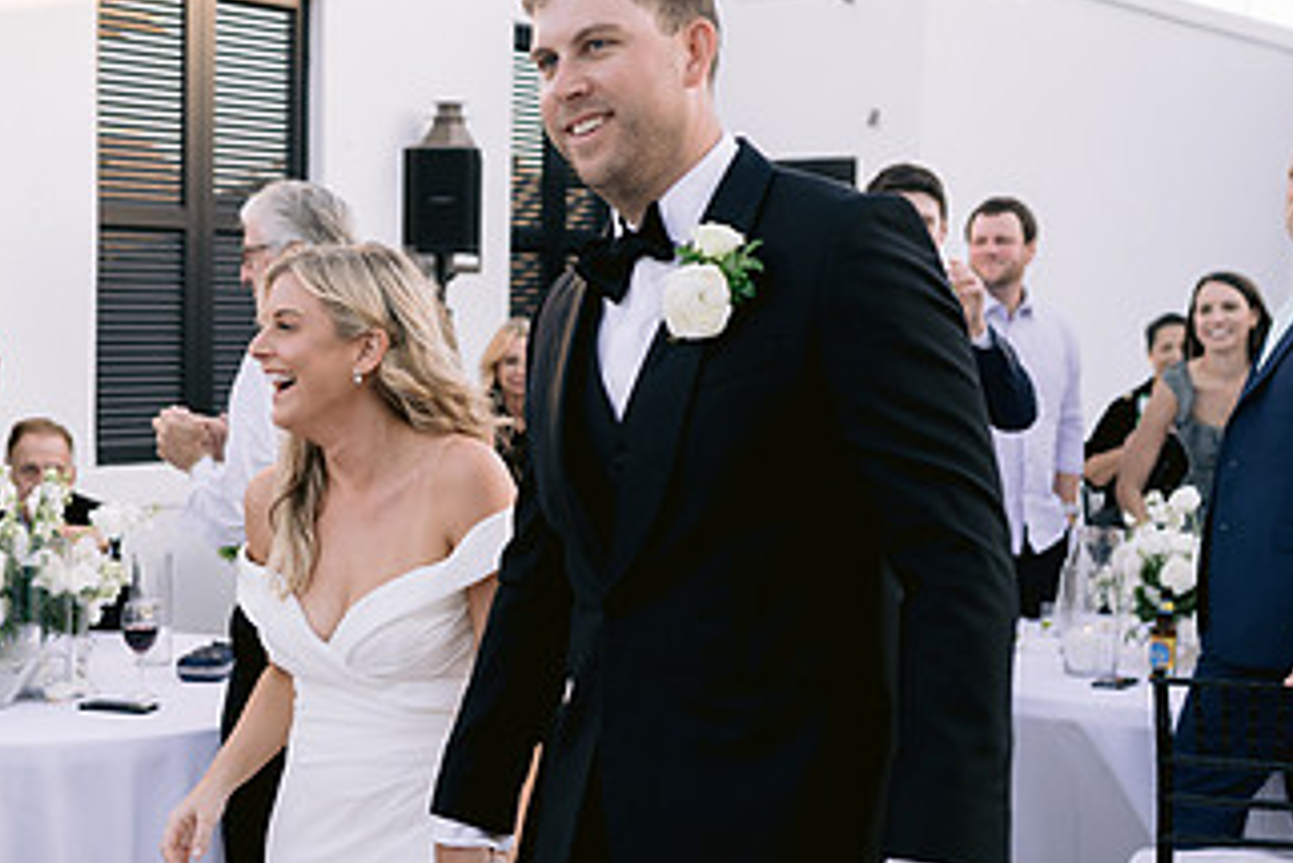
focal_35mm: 63
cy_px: 560
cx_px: 450
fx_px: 2264
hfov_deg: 31.7
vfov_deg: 21.5
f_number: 2.8
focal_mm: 35
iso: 200
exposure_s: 1/400
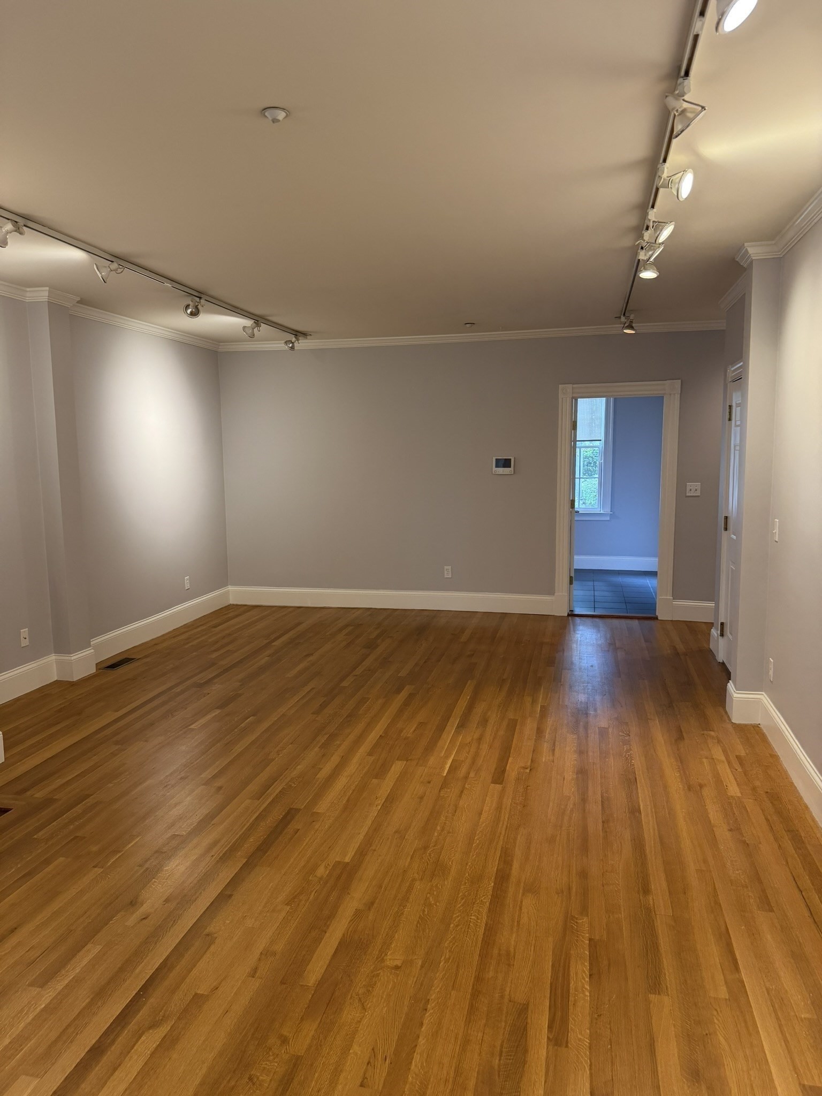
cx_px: 411
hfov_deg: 56.8
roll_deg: +0.6
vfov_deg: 71.6
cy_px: 548
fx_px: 760
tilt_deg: -7.2
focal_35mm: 24
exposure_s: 1/60
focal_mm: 6.76
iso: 200
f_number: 1.78
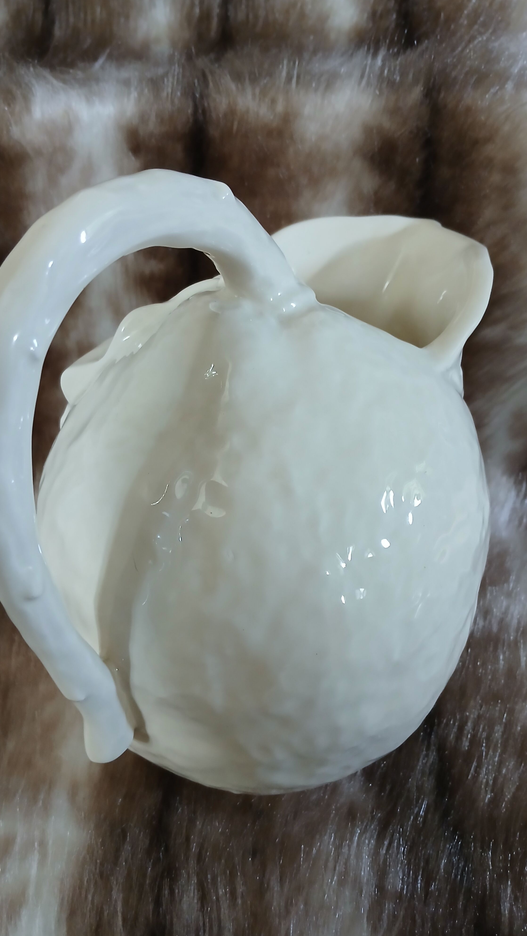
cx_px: 247
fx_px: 720
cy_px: 474
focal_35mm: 29
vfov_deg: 66.1
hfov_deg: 40.2
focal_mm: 3.98
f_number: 1.8
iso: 400
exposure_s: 1/25
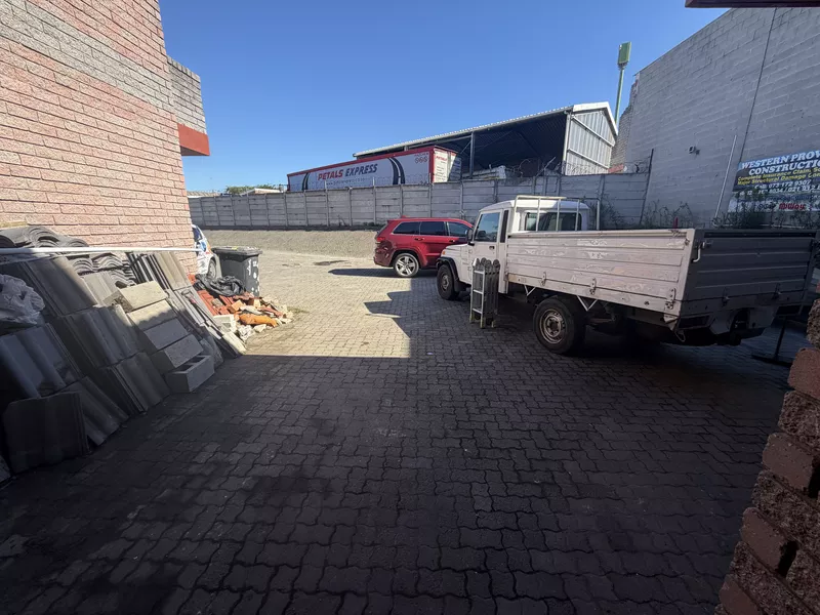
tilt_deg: -15.5
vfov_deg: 85.7
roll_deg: +0.0
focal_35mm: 14
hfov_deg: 102.1
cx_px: 410
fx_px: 332
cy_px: 308
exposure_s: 1/717
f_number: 2.2
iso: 40
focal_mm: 2.22
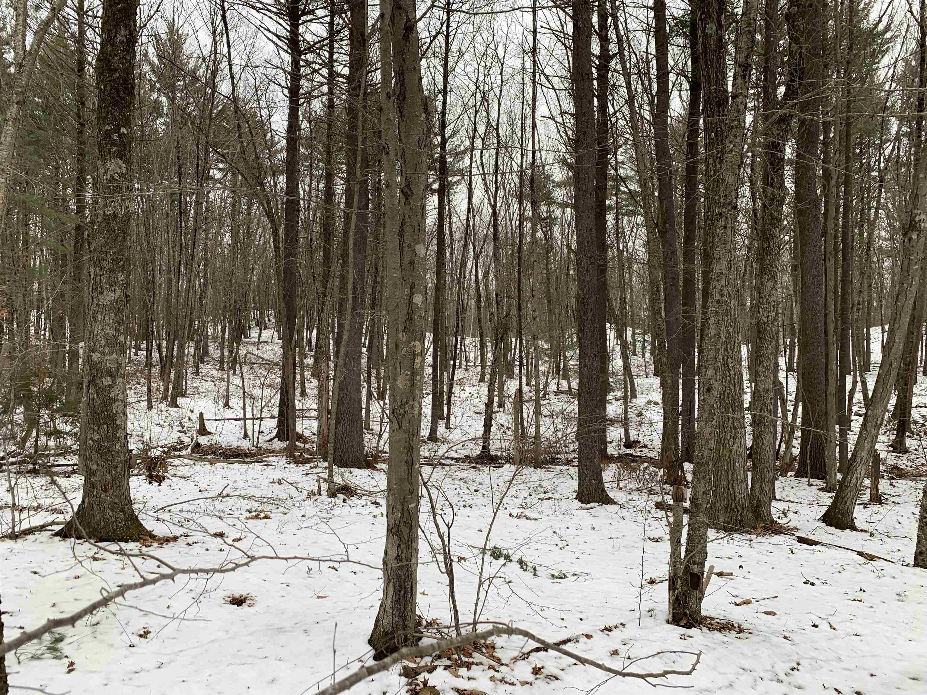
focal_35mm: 26
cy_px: 348
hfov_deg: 67.3
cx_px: 464
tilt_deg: +2.7
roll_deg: -2.4
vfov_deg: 53.1
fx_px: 696
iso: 25
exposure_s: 1/298
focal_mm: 4.25
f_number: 1.8
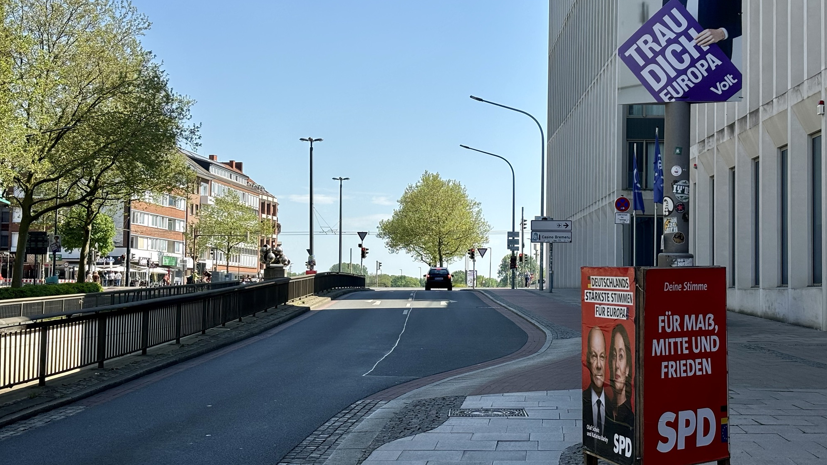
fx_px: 1250
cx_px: 416
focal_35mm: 57
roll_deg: -1.3
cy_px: 206
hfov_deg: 36.6
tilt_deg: +2.7
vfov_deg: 21.1
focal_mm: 5.96
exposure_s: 1/2242
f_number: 1.6
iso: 32
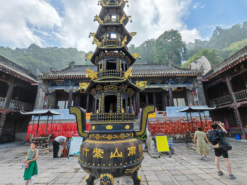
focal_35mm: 16
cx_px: 124
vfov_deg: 78.1
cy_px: 92
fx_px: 114
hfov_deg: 94.5
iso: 50
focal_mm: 1.96
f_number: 2.2
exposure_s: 1/690
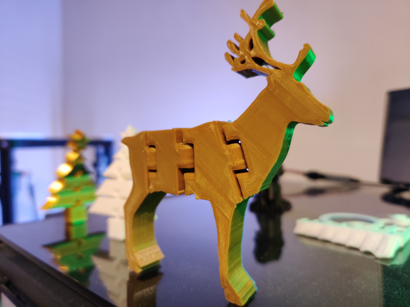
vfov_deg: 51.4
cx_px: 205
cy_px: 154
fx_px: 320
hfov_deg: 65.3
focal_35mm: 27
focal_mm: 4.75
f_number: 1.65
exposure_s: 1/20
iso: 1250
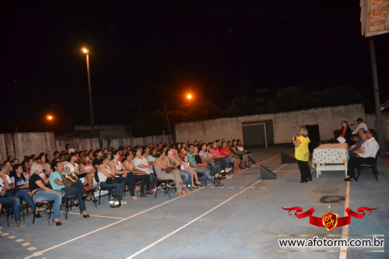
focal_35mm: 30
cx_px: 194
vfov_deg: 43.6
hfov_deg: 61.9
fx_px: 324
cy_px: 130
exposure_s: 1/60
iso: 3200
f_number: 3.5
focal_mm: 20
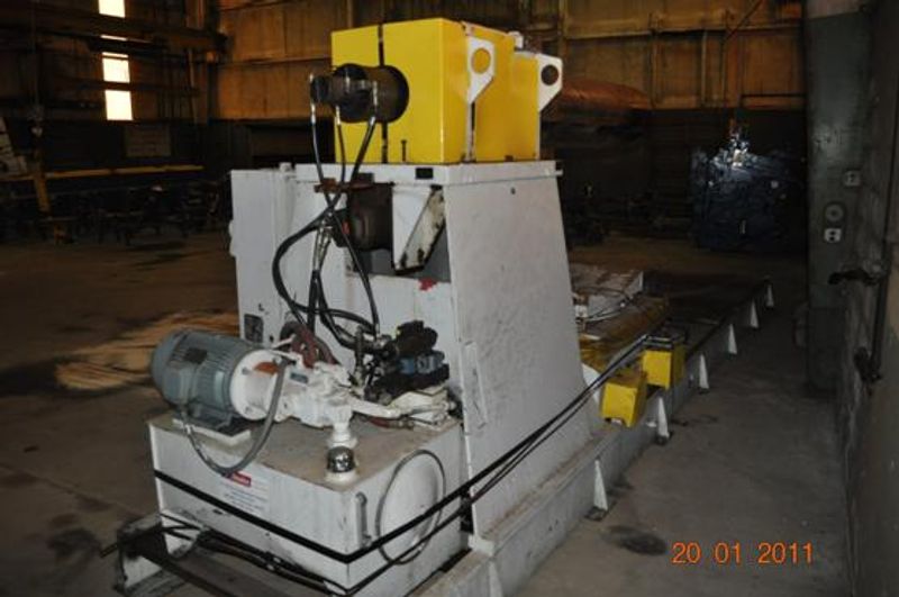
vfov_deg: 47.8
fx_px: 673
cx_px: 450
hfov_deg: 67.5
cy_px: 298
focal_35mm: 27
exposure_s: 1/60
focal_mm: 18
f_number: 3.5
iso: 800
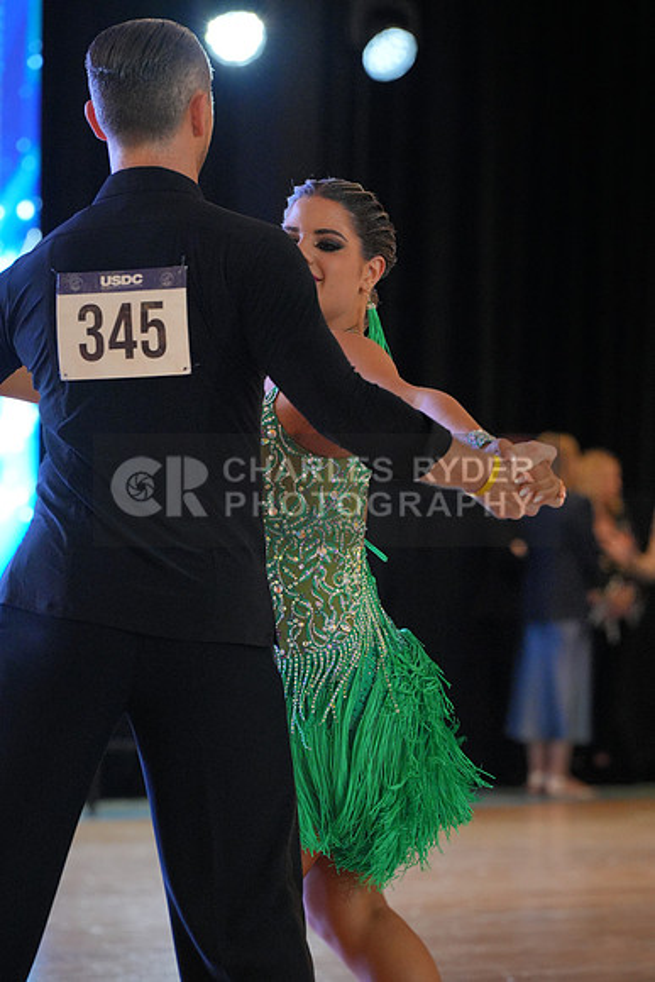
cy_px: 491
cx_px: 328
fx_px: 5291
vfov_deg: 10.6
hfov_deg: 7.1
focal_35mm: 194
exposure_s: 1/400
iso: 4000
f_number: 5.6
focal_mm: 194
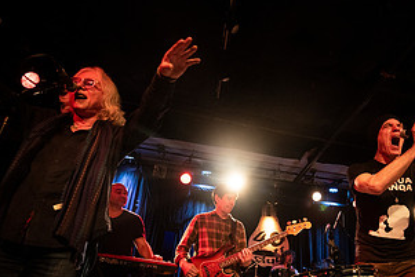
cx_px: 277
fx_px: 311
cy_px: 195
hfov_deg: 65.6
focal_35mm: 27
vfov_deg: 46.8
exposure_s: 1/200
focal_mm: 14
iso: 2000
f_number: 3.2
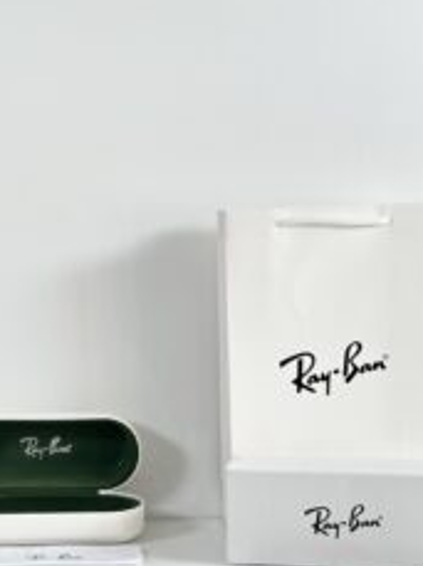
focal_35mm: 84
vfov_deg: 23.3
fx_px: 1372
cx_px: 92
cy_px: 361
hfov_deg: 17.4
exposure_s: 1/153
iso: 80
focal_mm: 6.86
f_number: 1.78
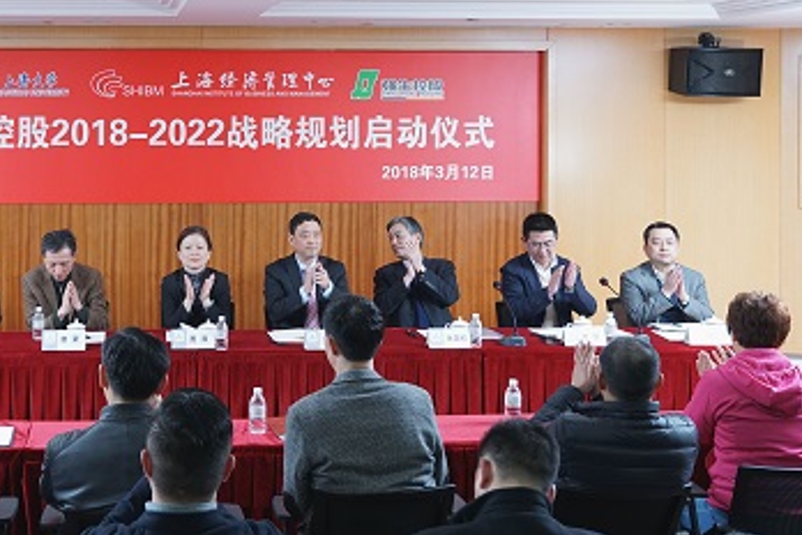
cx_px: 217
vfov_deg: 27.0
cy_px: 263
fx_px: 1114
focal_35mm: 50
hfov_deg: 38.7
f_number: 5.6
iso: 800
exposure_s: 1/80
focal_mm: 29
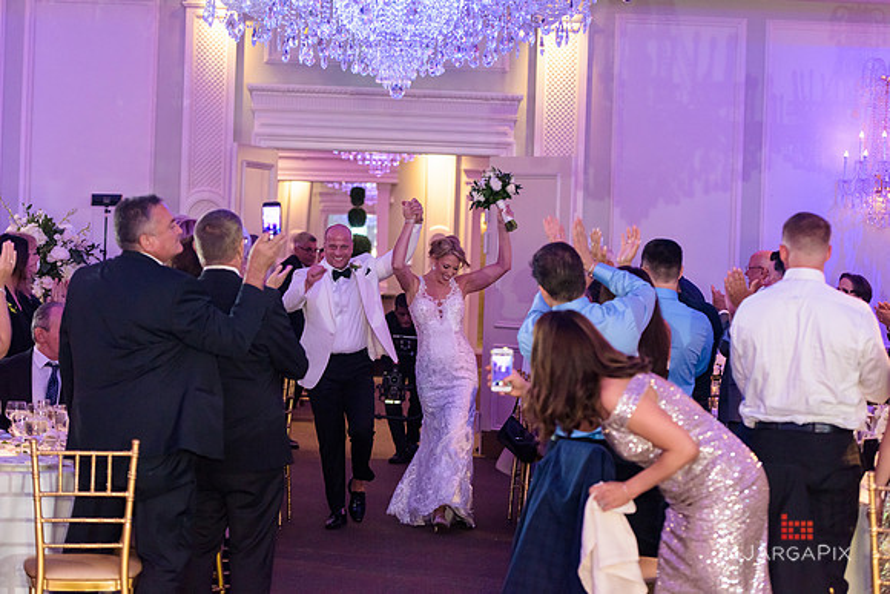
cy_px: 297
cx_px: 445
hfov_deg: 22.1
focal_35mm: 92
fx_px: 2275
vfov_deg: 14.9
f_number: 4
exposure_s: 1/125
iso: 1600
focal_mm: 92
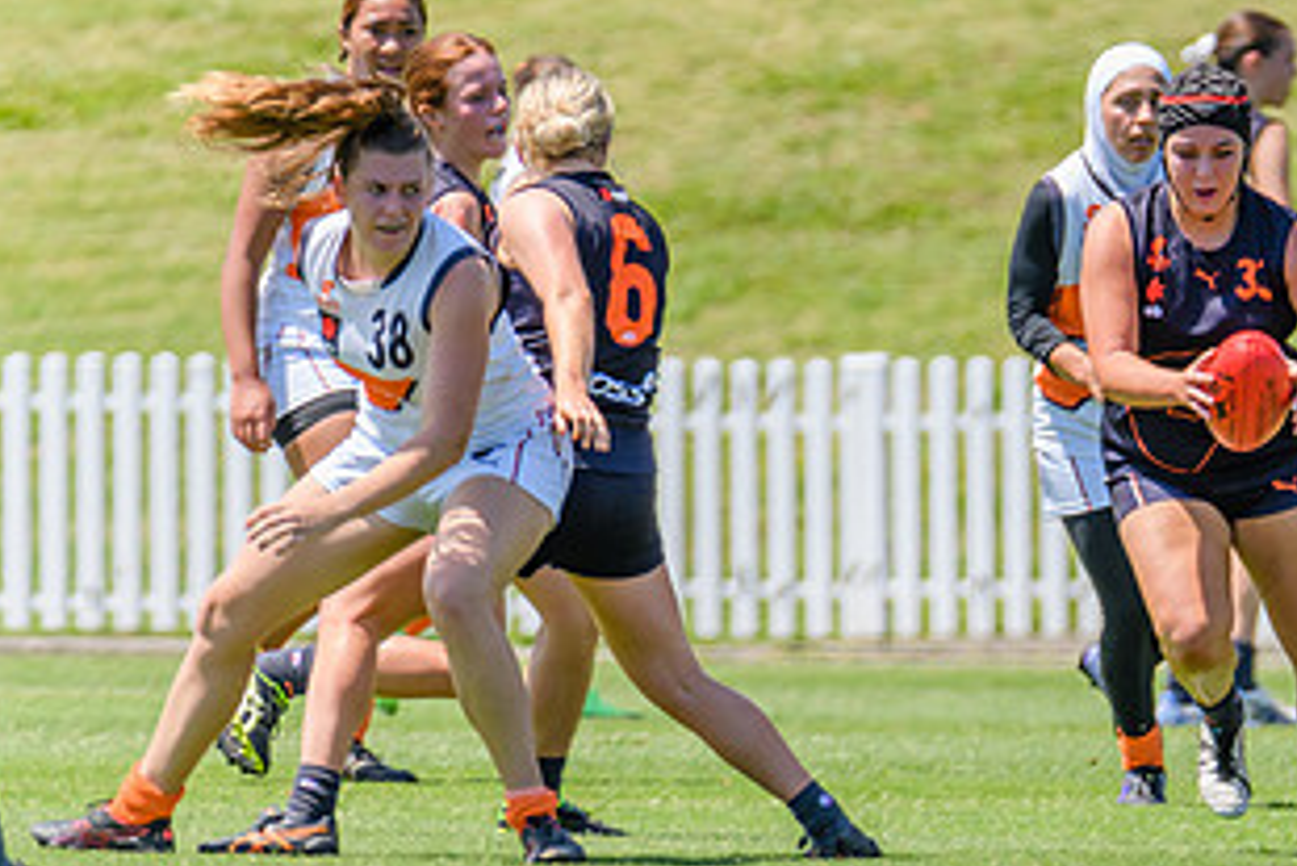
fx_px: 41918
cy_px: 521
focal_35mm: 1163
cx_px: 1267
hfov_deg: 1.8
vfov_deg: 1.2
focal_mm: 550
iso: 800
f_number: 8
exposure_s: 1/1600
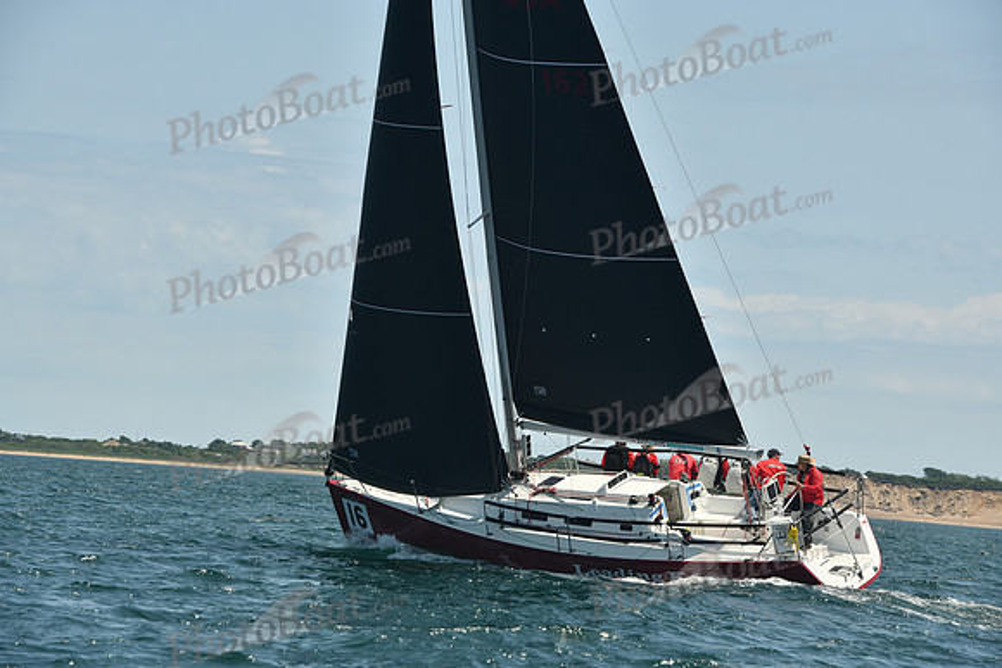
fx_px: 3758
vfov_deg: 10.2
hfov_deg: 15.2
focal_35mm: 135
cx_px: 501
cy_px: 334
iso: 320
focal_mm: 135
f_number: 8
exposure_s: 1/640
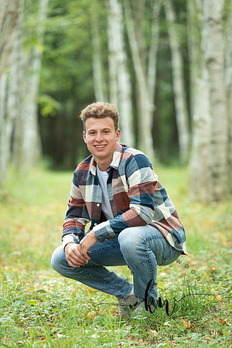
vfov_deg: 13.7
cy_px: 174
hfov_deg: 9.1
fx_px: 1450
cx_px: 116
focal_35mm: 150
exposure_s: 1/200
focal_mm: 150
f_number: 3.2
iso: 400
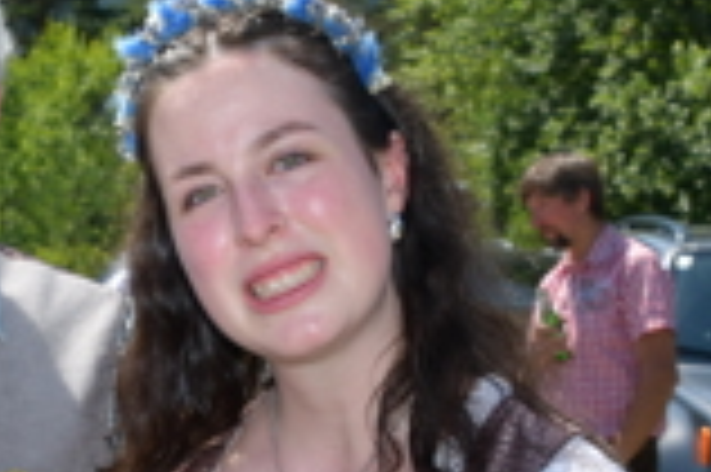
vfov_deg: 10.6
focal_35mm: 128
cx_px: 27
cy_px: 398
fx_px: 2525
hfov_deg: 15.8
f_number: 8
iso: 100
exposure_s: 1/250
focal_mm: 24
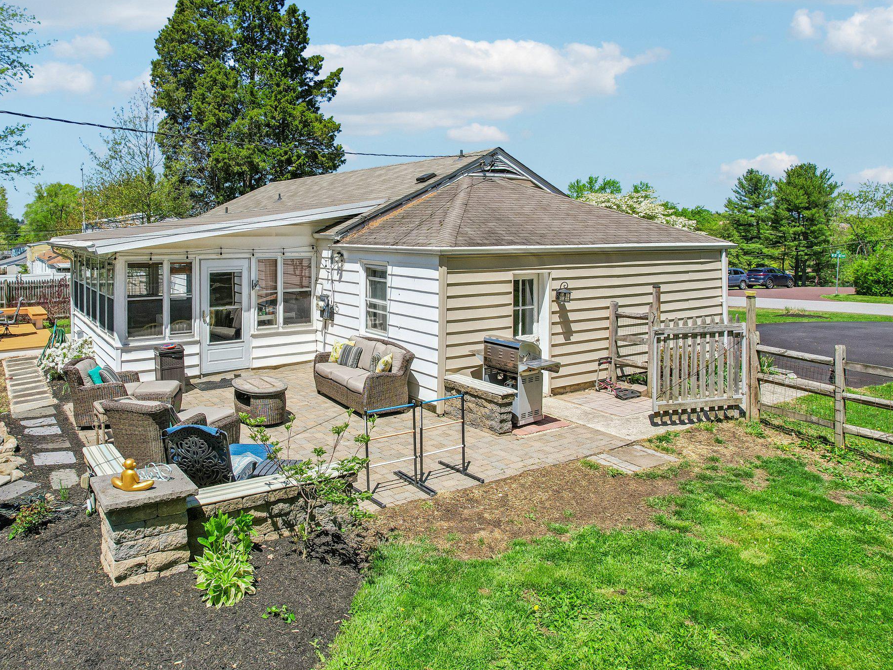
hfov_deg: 71.3
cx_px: 391
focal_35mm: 24
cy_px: 337
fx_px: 619
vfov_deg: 56.8
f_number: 2.8
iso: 120
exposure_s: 1/2000
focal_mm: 8.4
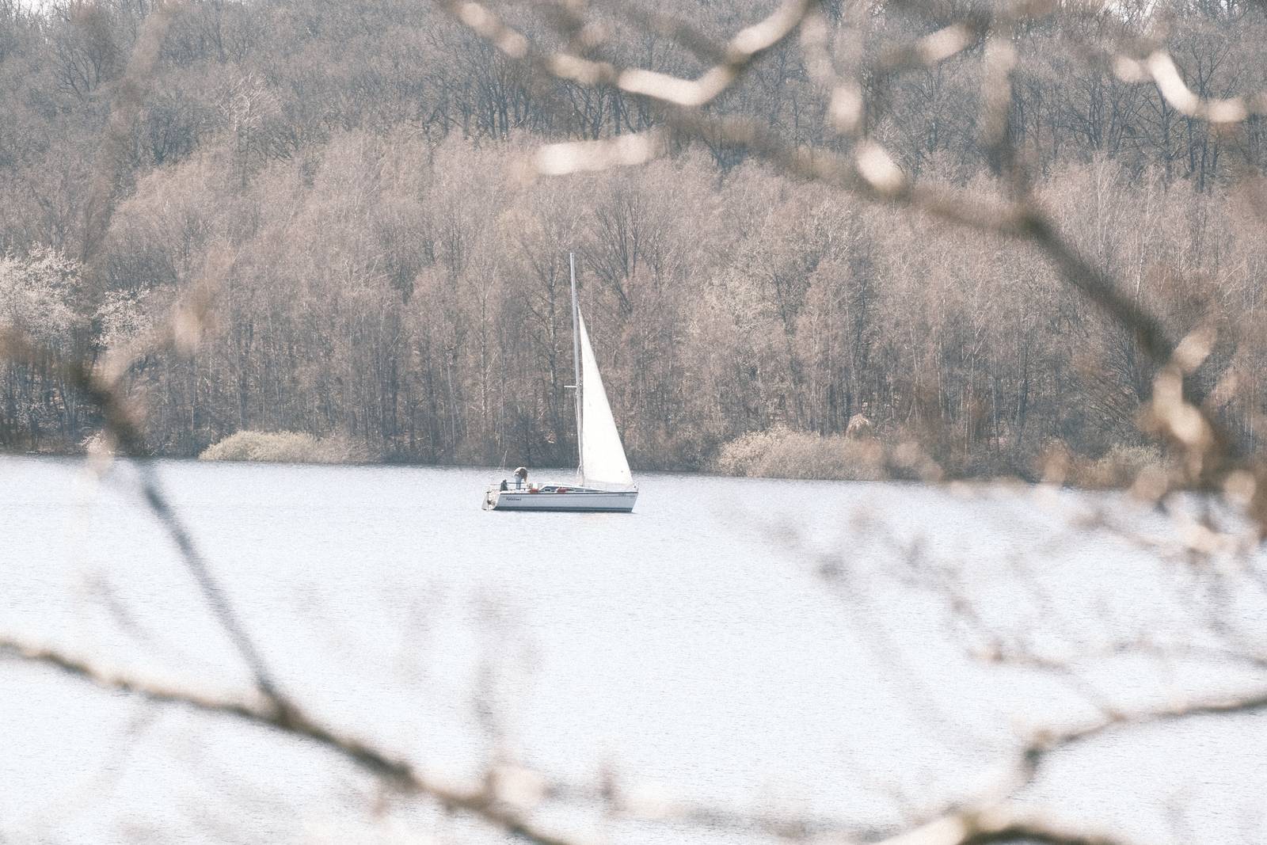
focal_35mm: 184
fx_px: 6476
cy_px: 422
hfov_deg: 11.2
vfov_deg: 7.5
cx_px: 634
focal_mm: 122.5
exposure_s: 1/1700
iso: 640
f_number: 6.4
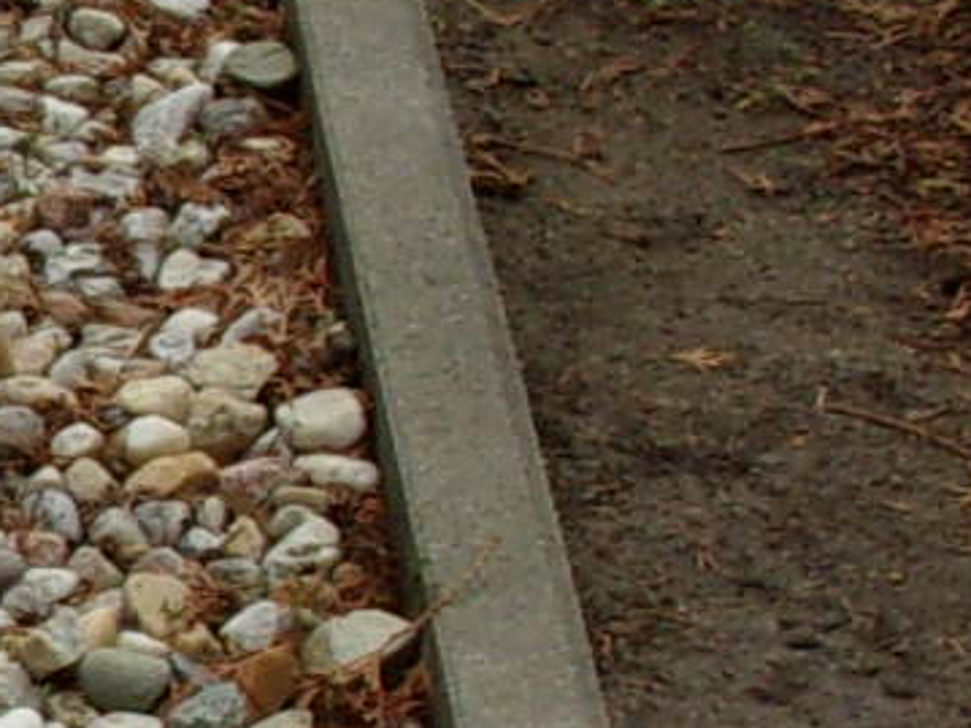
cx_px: -1247
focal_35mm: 202
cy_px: 771
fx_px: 5664
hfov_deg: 9.0
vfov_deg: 7.3
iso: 80
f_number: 10.8
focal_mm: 5.1
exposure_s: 1/100
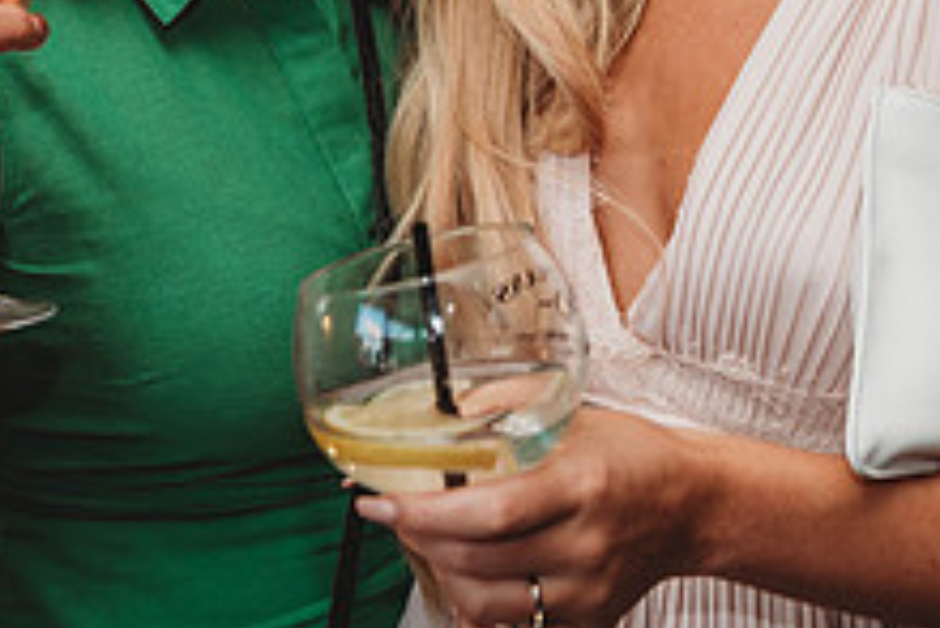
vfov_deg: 13.3
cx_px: 568
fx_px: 2613
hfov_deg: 20.4
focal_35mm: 100
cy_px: -122
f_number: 4
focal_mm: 38
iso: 400
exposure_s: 1/80
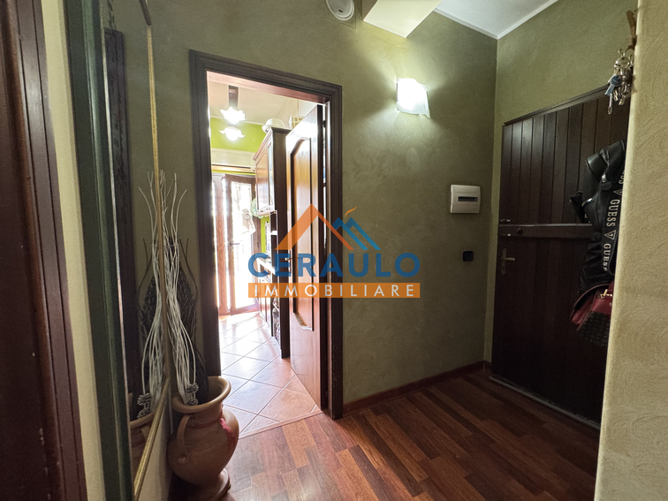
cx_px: 334
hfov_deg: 102.1
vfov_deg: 85.7
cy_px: 250
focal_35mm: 14
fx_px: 270
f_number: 2.2
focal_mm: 2.22
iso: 400
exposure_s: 1/50
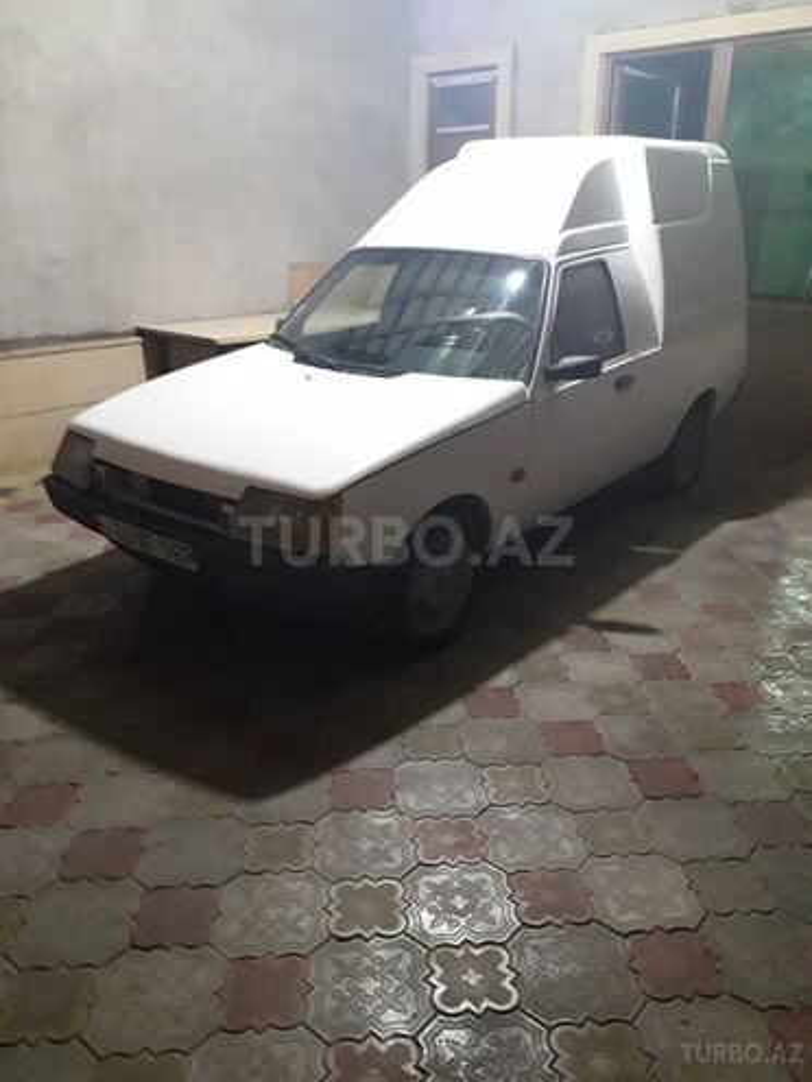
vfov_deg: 65.3
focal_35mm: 27
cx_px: 406
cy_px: 541
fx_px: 844
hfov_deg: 51.4
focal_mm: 3.6
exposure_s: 1/20
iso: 500
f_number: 1.9
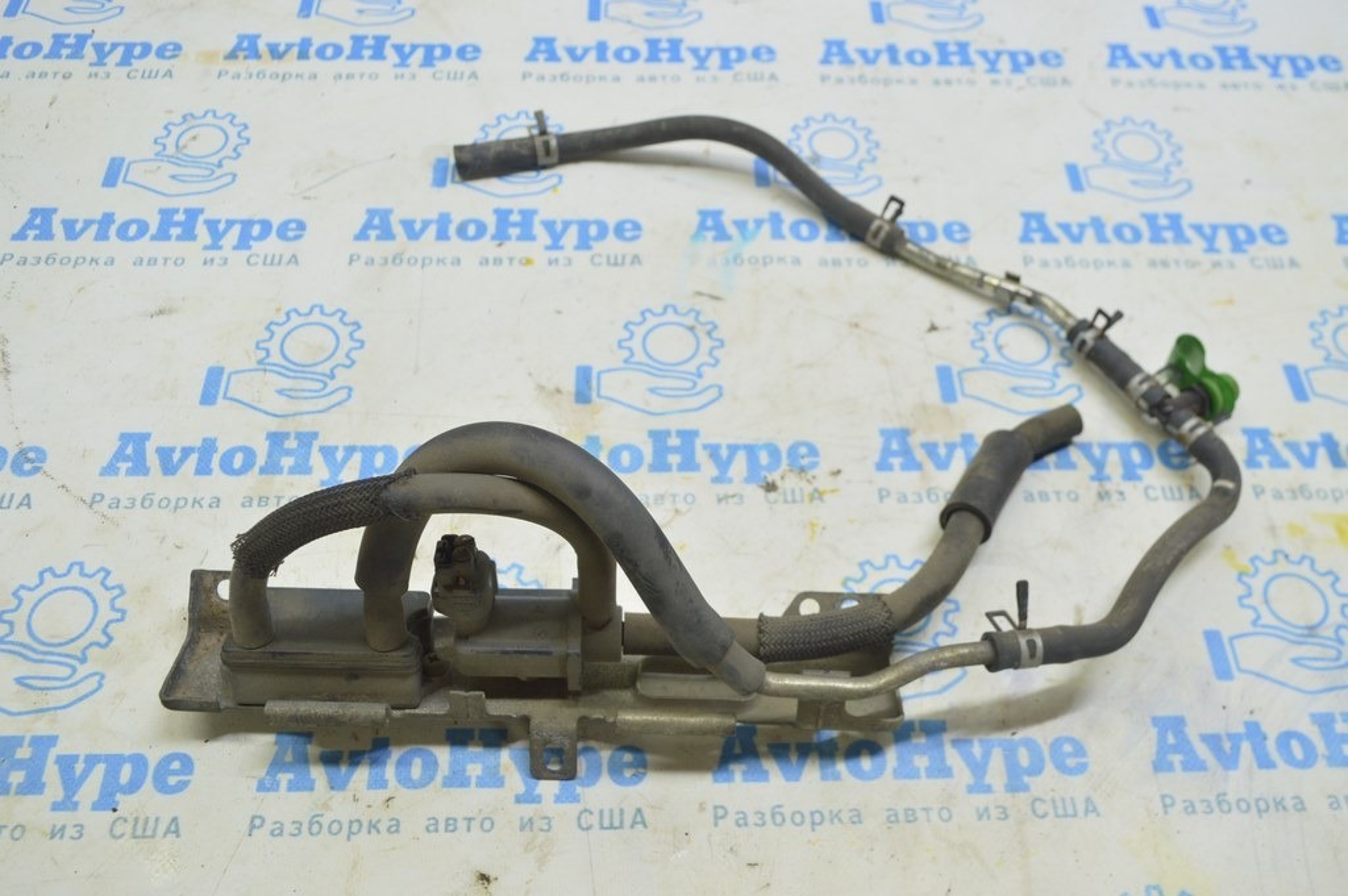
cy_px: 448
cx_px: 674
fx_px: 1235
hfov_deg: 57.3
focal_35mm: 33
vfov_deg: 39.9
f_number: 5.6
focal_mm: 22
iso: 400
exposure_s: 1/20
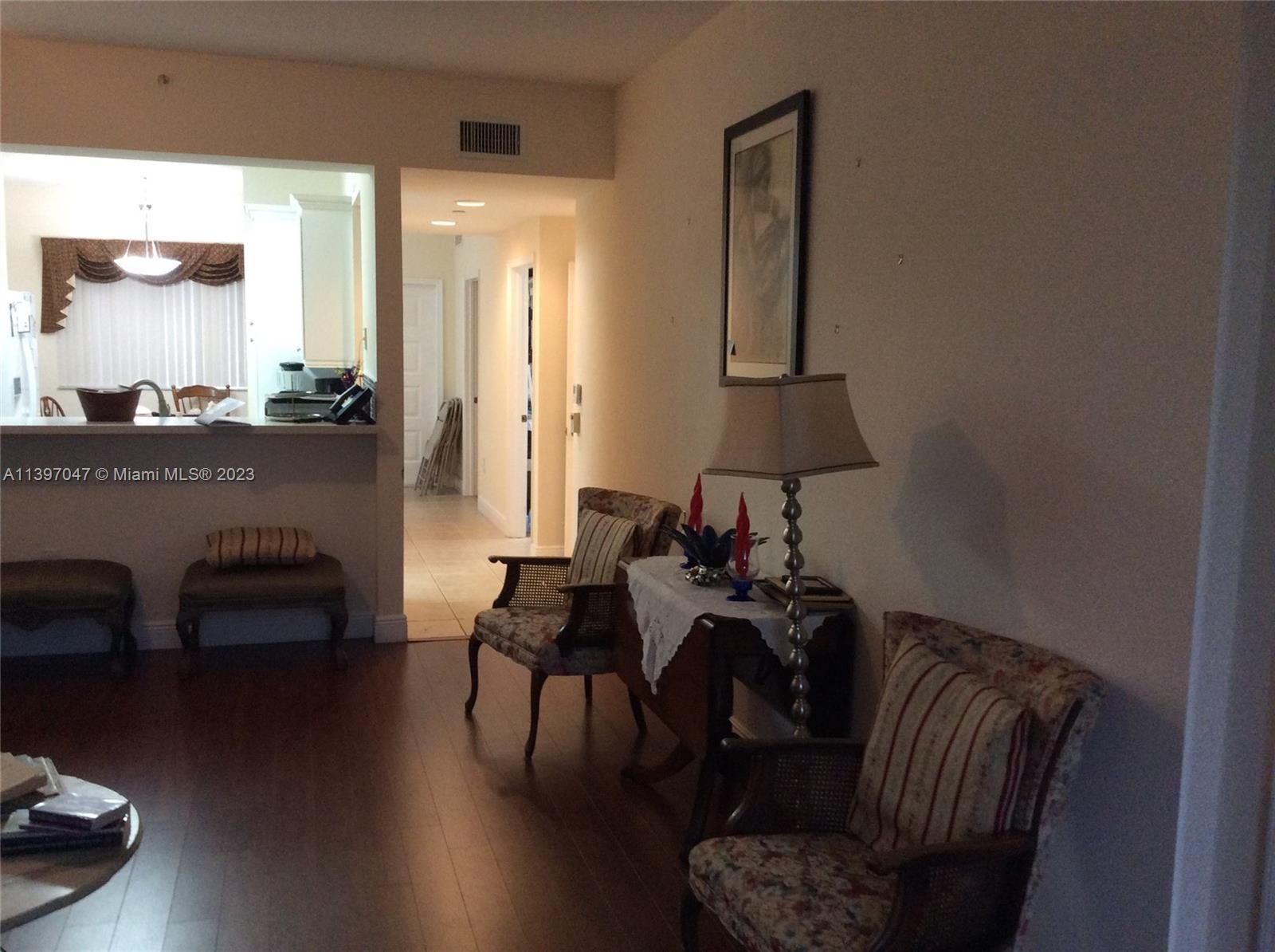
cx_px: 638
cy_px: 476
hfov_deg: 56.9
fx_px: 1177
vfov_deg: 44.0
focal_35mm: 32
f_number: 2.4
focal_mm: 3.3
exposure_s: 1/24
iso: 160
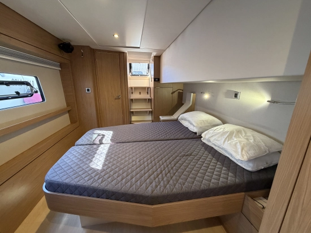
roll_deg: -0.4
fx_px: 126
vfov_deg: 85.7
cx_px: 156
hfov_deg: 102.0
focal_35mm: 14
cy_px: 116
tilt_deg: -14.7
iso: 320
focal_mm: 2.22
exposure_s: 1/69
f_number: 2.2
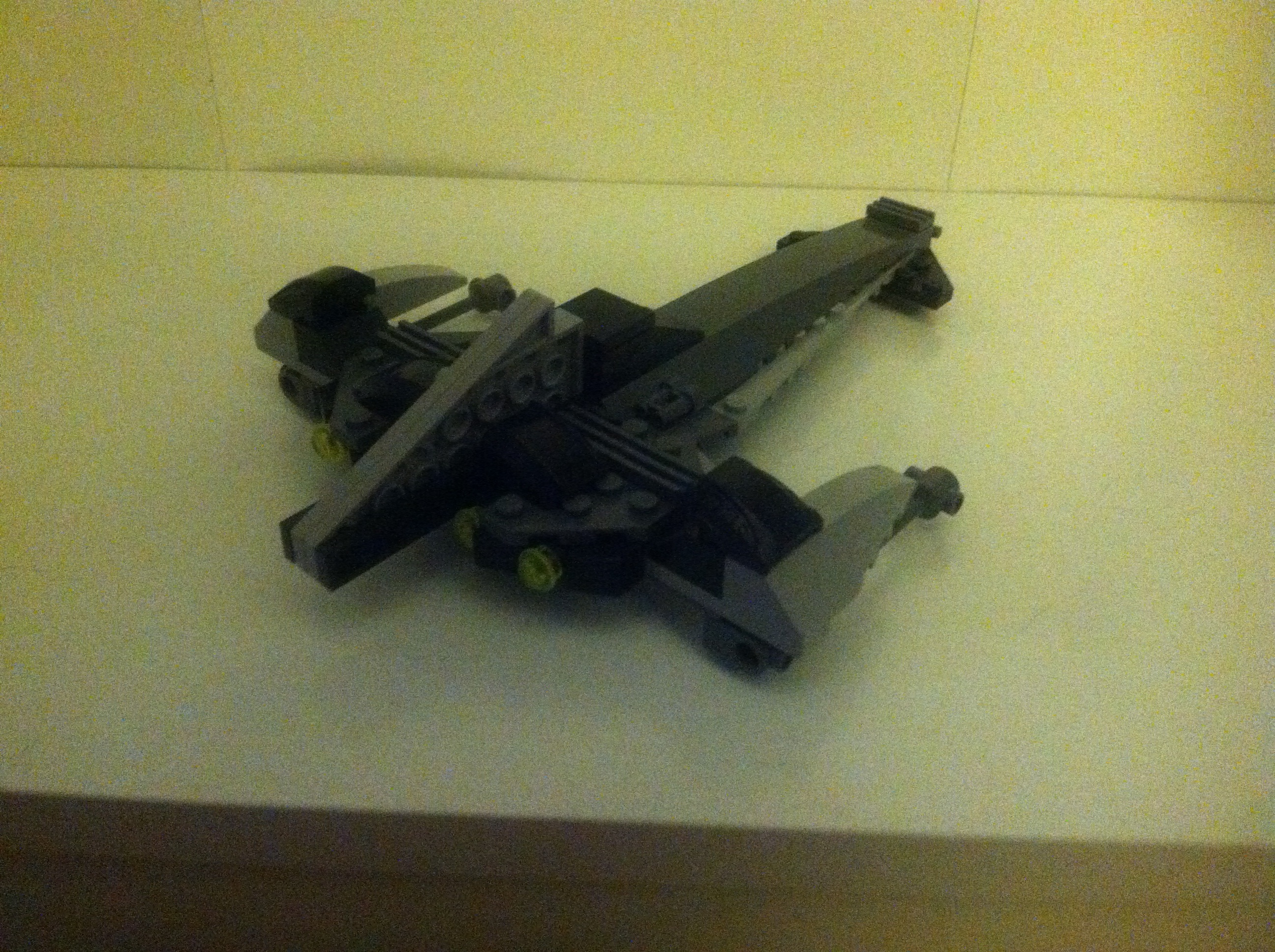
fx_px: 1287
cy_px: 476
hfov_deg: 52.7
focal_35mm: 35
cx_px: 638
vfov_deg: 40.6
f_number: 2.8
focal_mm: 3.85
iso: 1000
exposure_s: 1/15
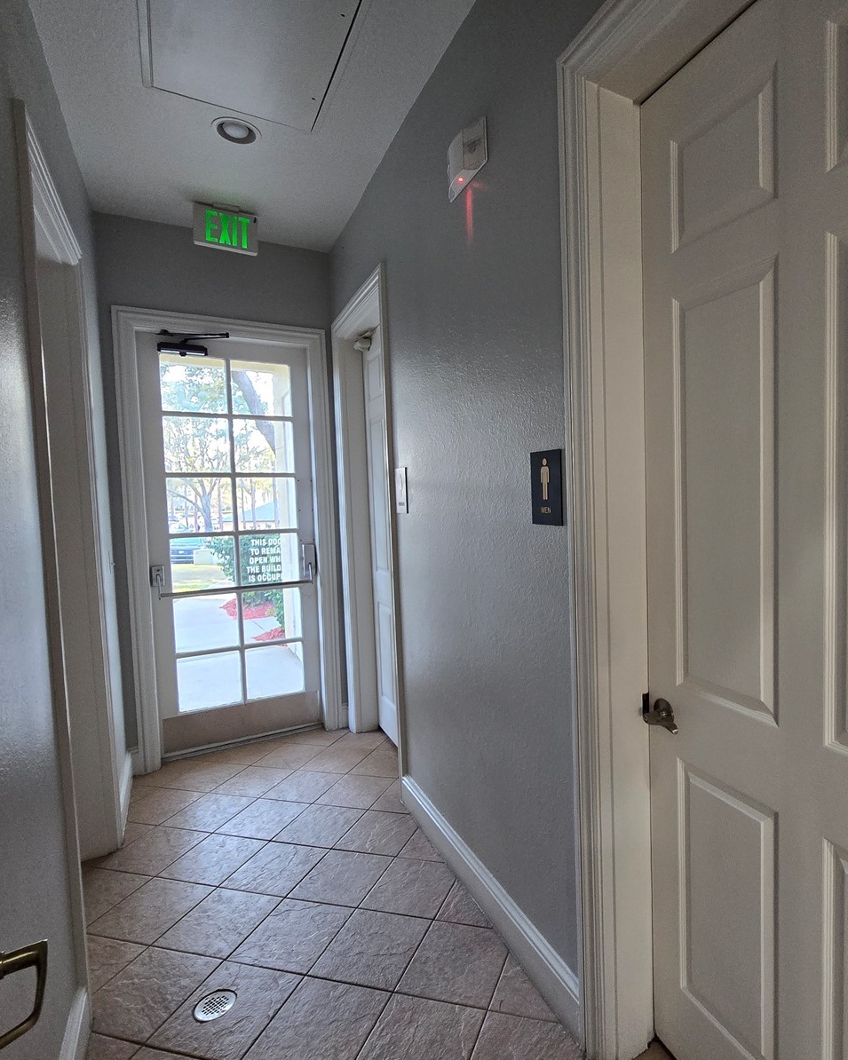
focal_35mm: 17
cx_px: 551
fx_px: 533
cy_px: 528
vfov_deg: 89.6
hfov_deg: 75.1
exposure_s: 1/60
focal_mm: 2.2
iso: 320
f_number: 2.2
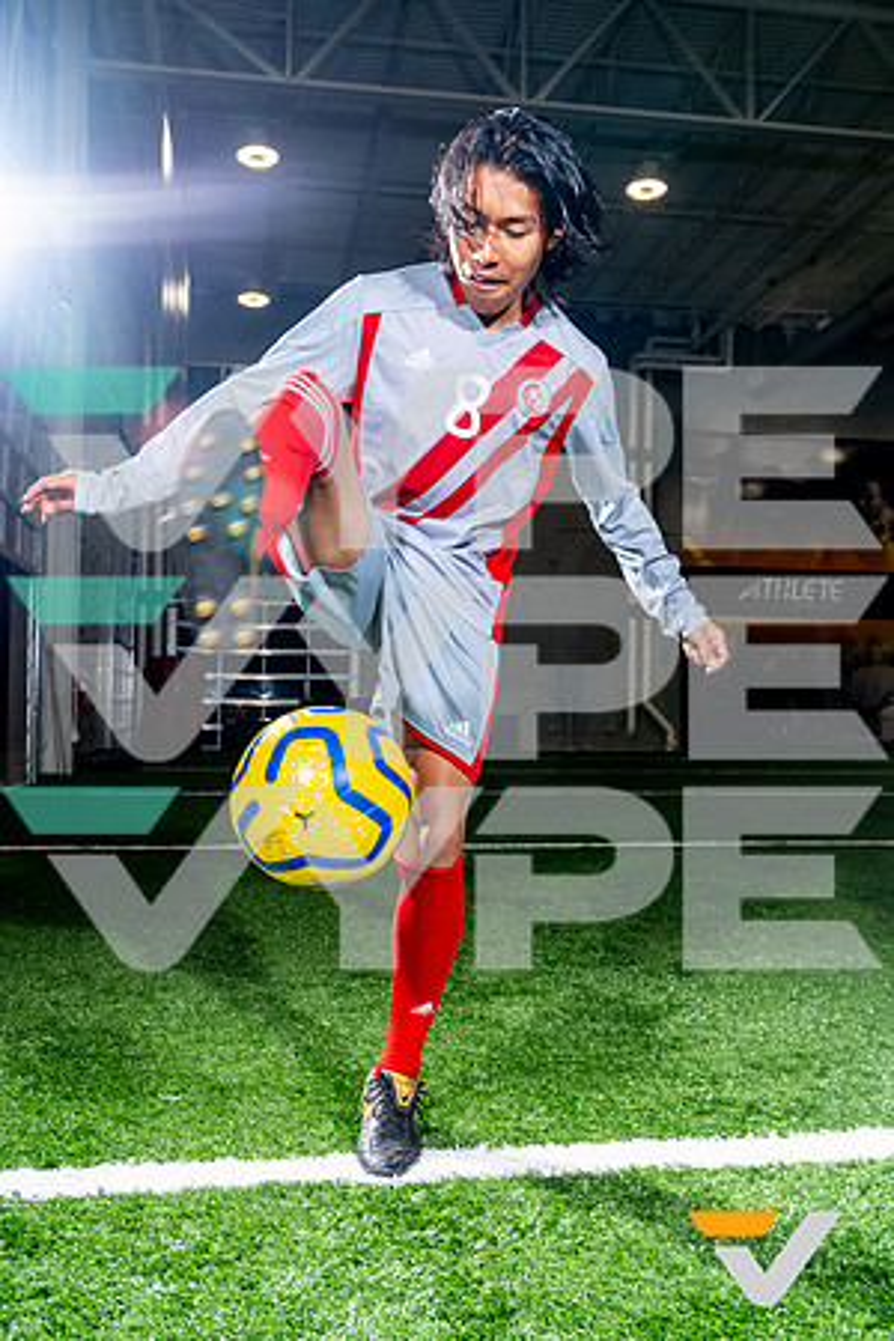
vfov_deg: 57.2
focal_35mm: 33
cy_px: 670
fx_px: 1229
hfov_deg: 40.0
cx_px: 447
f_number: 5.6
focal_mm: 33
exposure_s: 1/125
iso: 100
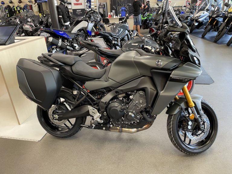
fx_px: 174
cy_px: 87
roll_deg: +3.2
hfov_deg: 67.3
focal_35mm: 26
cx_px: 116
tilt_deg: -24.0
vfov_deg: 53.1
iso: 100
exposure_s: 1/50
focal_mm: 4.2
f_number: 1.6
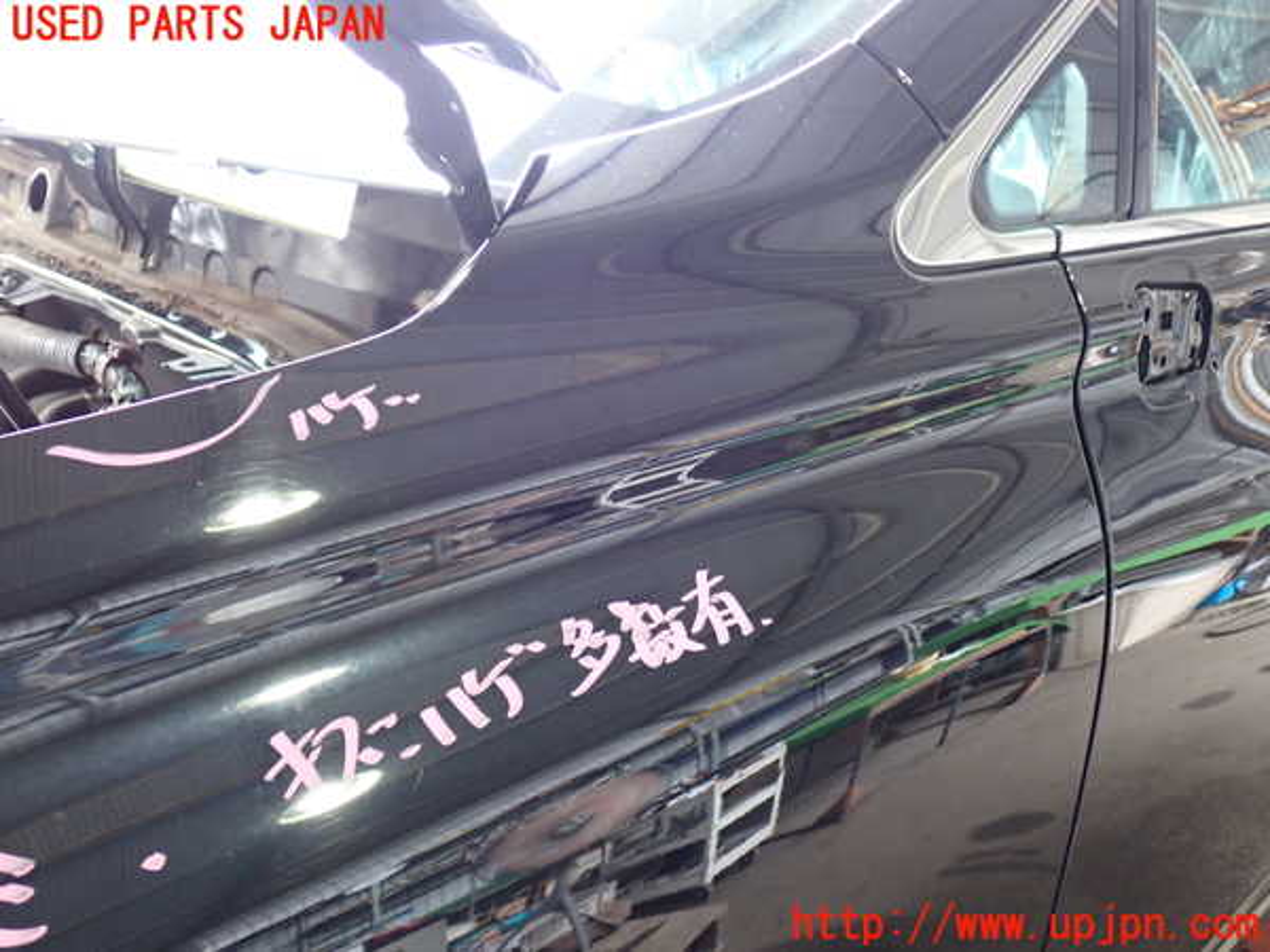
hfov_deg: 51.4
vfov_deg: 39.7
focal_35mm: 36
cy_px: 476
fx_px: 1321
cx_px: 635
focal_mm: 6.37
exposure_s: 1/40
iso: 400
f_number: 2.5
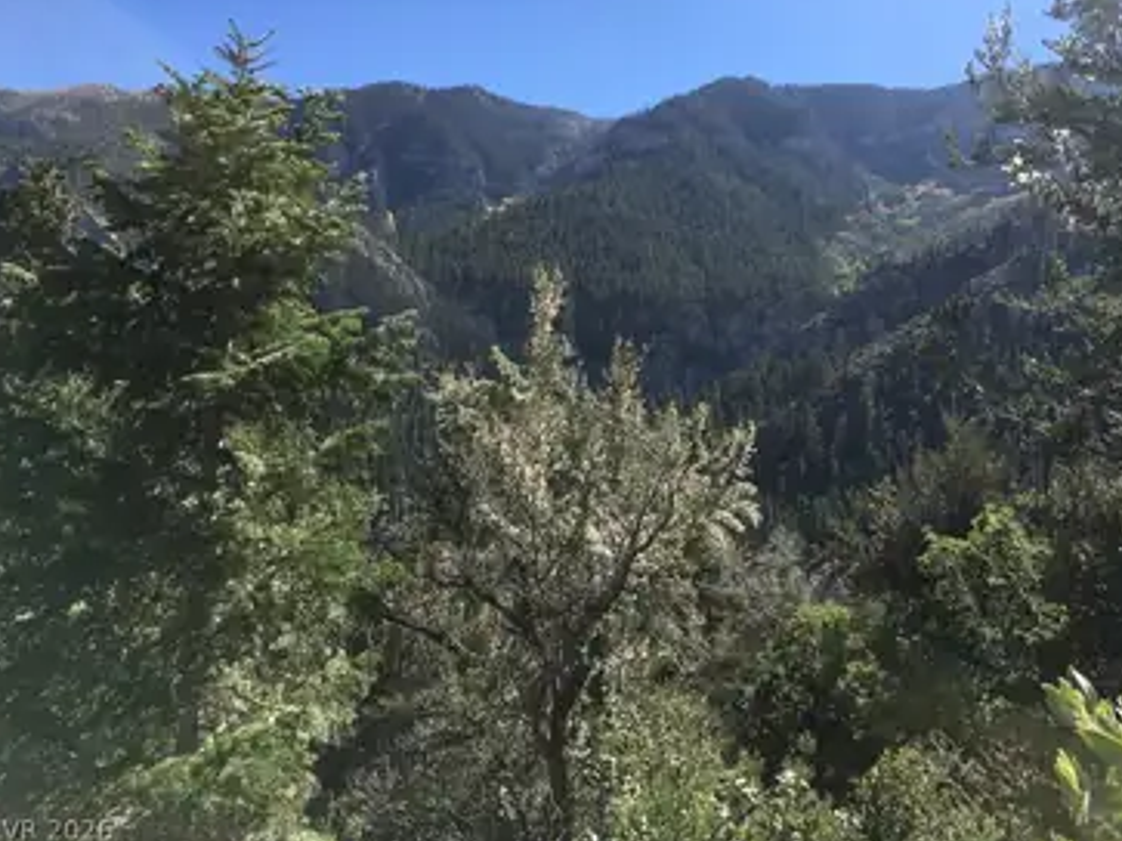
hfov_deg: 56.8
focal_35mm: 32
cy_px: 386
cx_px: 600
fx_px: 1037
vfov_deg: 44.1
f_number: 2.2
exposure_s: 1/1241
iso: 25
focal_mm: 4.15
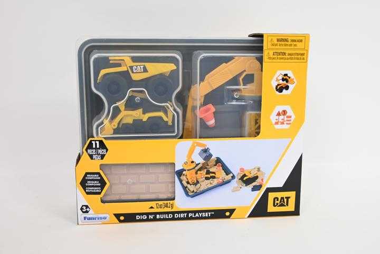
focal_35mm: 39
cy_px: 127
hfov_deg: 49.6
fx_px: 412
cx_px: 190
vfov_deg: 34.2
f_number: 4.5
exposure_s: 1/160
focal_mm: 26
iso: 400
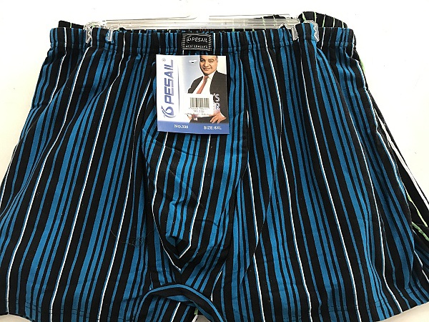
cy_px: 161
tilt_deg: -68.5
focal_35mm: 28
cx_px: 214
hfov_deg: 63.4
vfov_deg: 49.7
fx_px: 347
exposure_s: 1/25
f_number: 1.8
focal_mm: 3.99
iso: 32
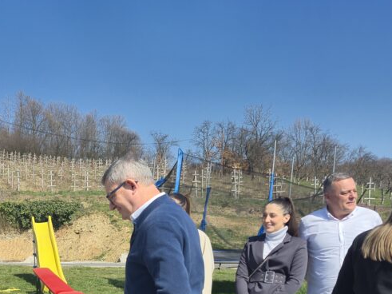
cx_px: 33
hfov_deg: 36.9
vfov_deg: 28.2
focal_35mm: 48
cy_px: 300
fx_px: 543
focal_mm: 5.4
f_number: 1.8
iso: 25
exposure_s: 1/1770
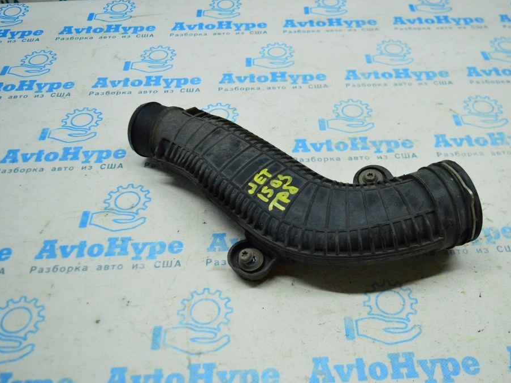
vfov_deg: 38.1
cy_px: 191
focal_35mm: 38
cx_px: 285
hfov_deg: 49.4
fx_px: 554
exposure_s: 1/1000
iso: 6400
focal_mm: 23
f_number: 4
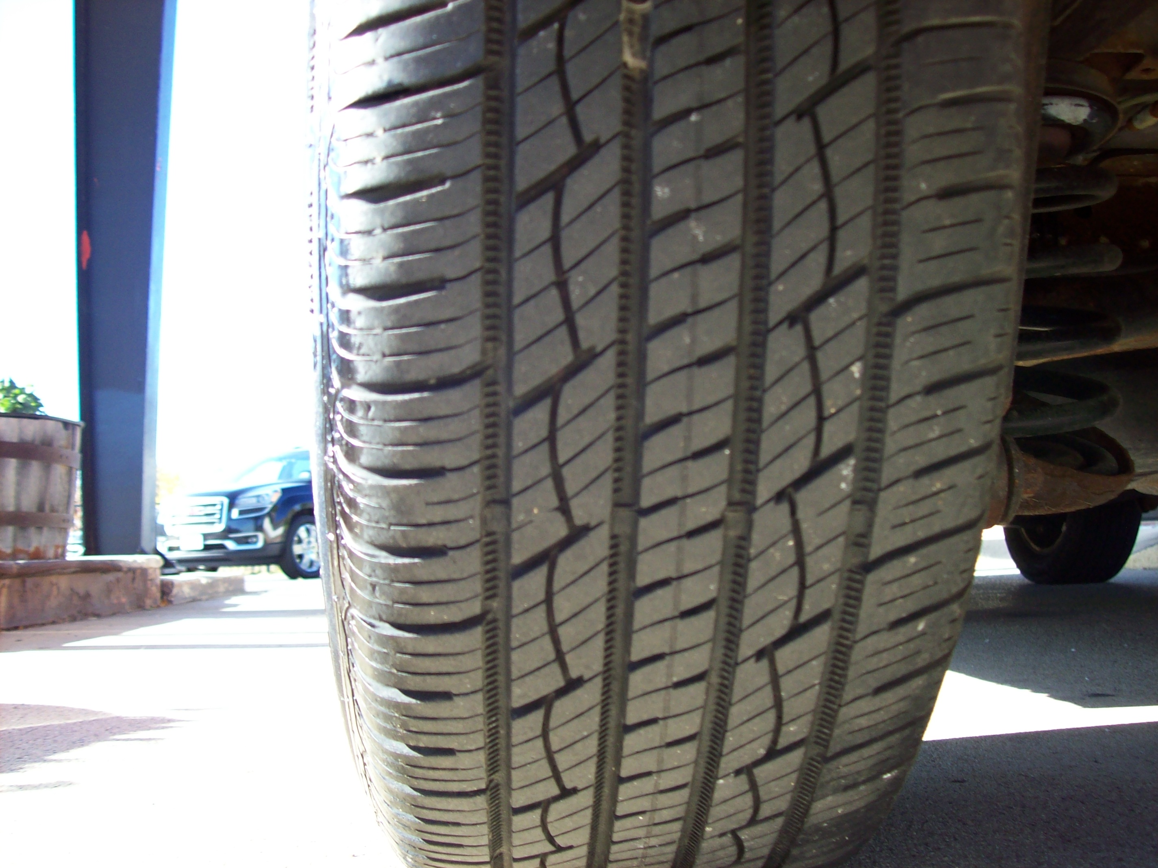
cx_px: 579
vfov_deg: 39.6
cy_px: 434
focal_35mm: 36
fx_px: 1204
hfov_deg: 51.4
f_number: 2.7
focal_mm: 6
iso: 80
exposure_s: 1/118
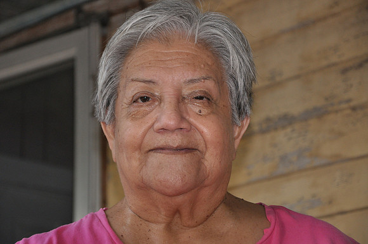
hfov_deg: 16.1
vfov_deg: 10.7
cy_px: 122
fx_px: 1302
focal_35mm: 128
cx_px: 184
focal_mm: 85
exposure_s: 1/60
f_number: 5.6
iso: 800
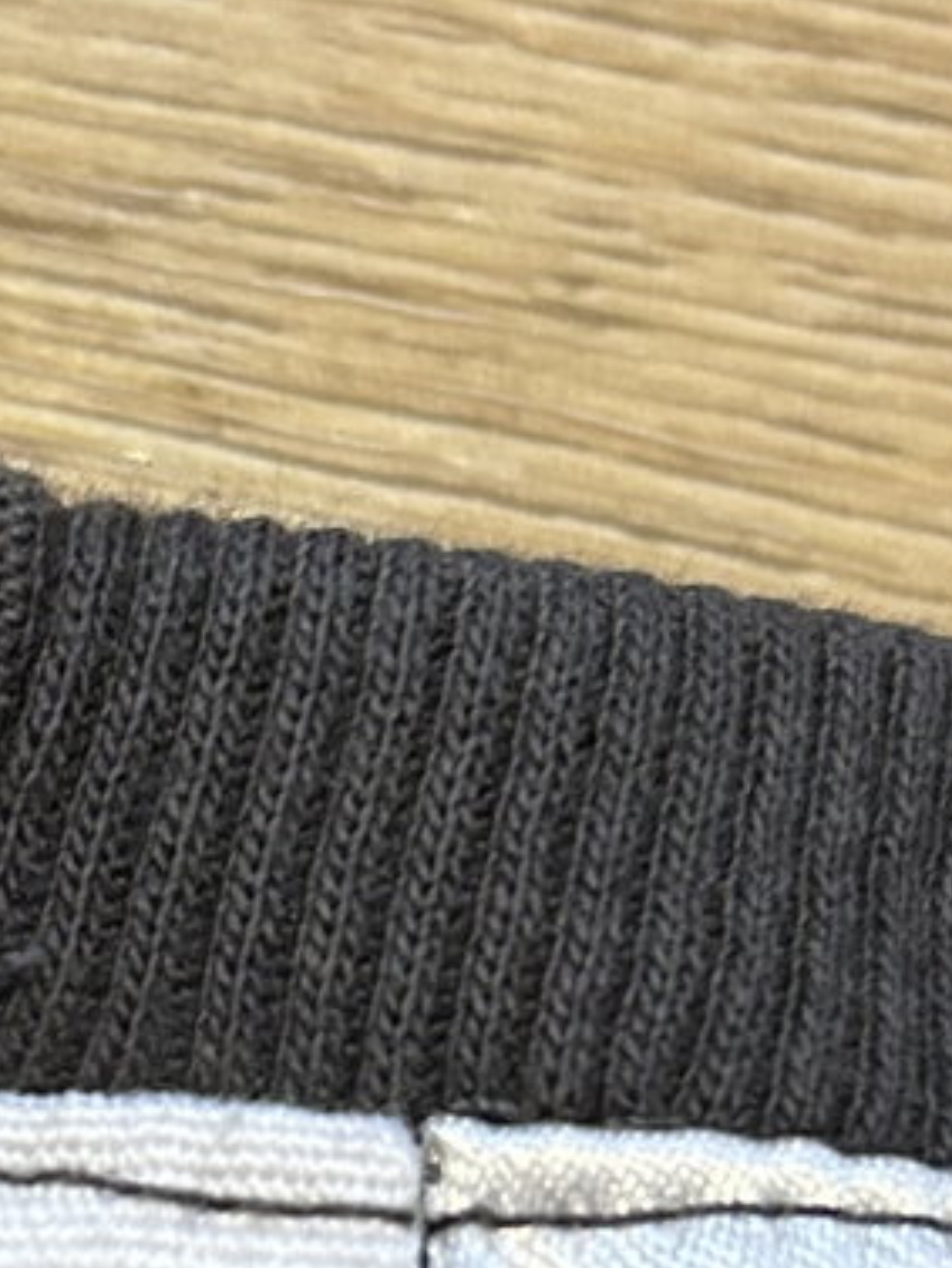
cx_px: -252
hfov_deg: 12.6
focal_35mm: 114
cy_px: 1179
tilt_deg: -77.1
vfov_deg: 17.0
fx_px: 4178
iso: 200
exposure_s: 1/50
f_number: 1.5
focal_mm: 5.7
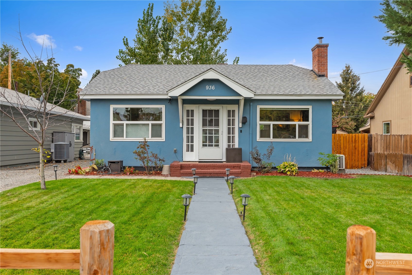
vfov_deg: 43.6
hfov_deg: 61.9
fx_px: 343
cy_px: 138
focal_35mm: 30
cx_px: 206
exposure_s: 1/640
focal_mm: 30
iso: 100
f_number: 7.1
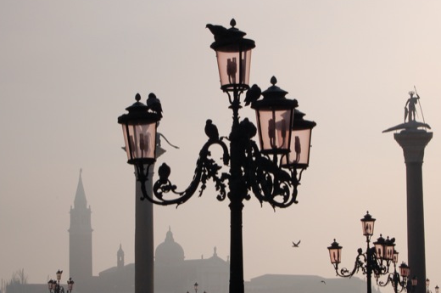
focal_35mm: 102
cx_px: 219
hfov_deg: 20.1
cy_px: 154
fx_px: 1243
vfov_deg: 13.4
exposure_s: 1/1000
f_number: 16
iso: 400
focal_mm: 55
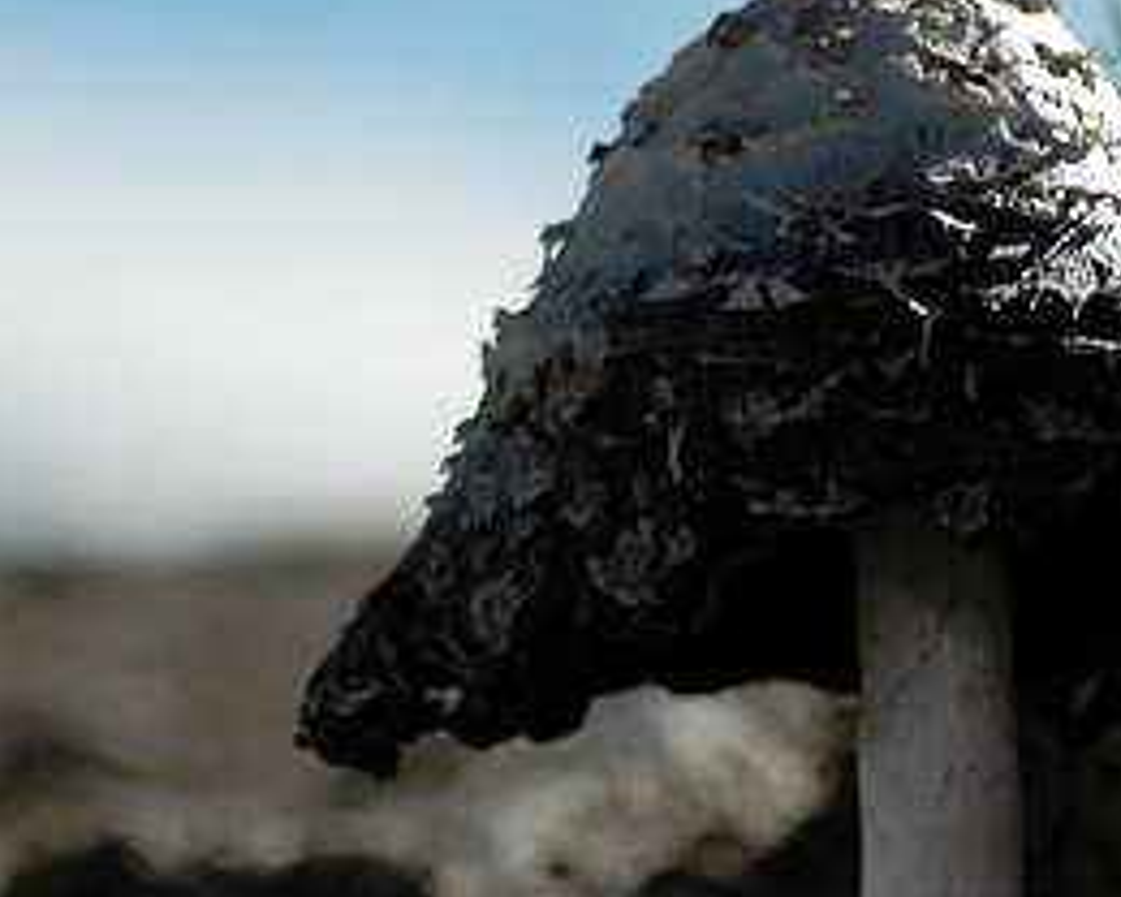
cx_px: 664
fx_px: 15328
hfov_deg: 4.2
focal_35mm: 462
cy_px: 705
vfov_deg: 3.4
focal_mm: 122
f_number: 5.6
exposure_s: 1/2000
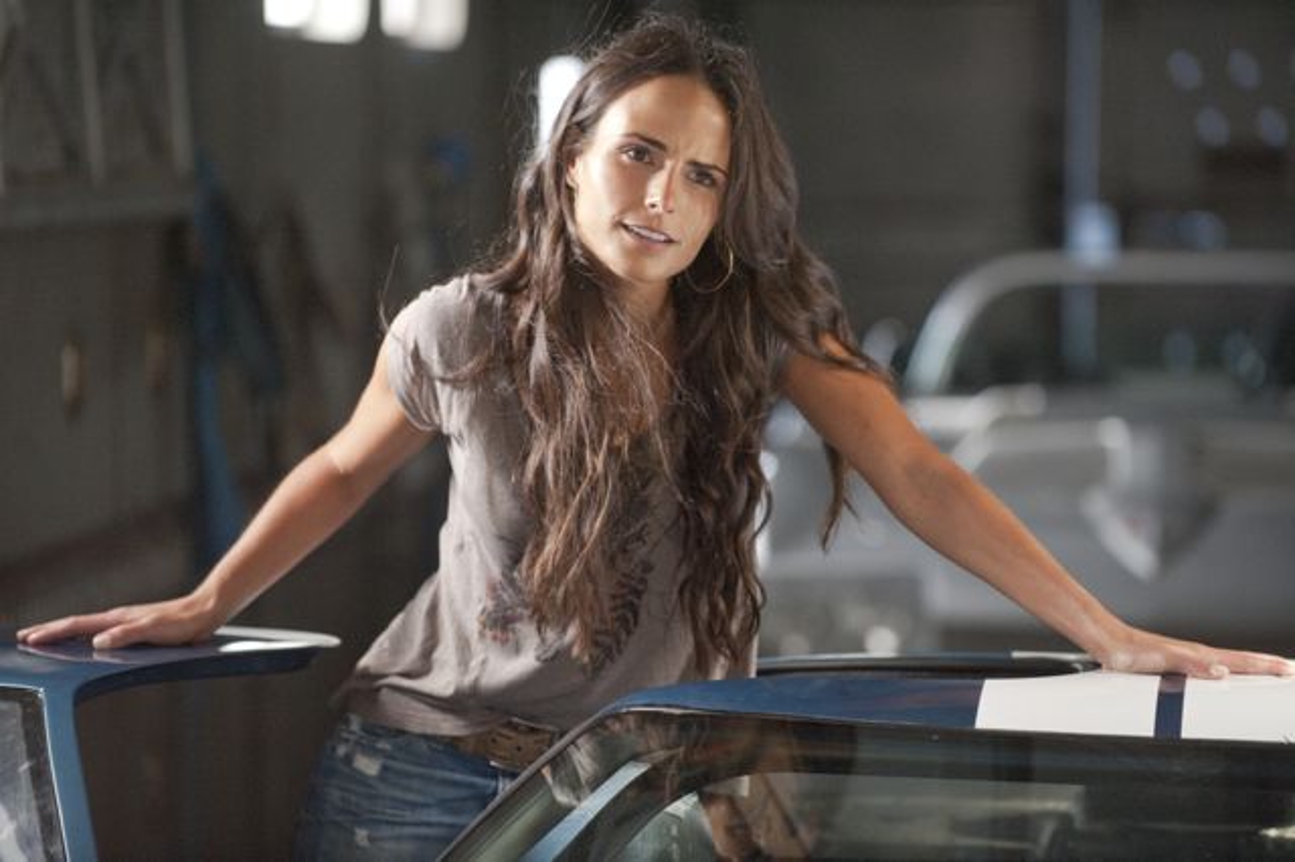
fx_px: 5573
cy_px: 431
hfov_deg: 13.3
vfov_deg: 8.8
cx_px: 648
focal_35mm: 155
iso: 3200
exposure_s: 1/320
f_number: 3.2
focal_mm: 155
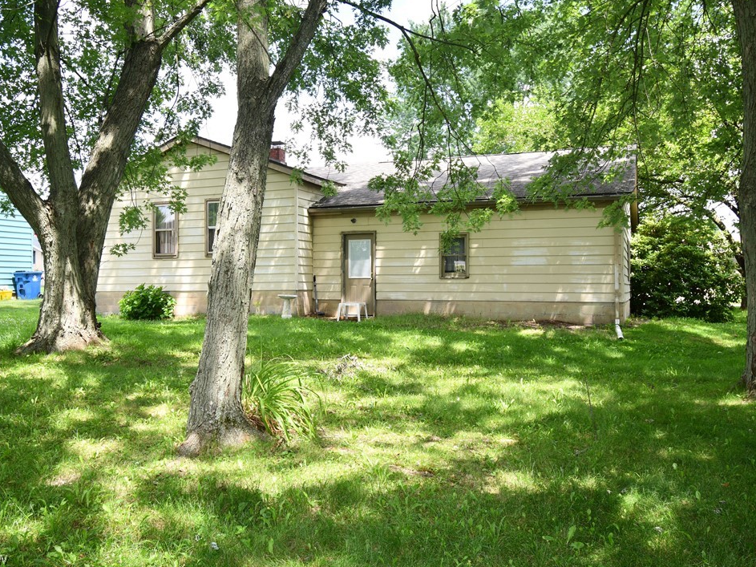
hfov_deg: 58.3
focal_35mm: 31
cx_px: 362
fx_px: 677
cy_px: 281
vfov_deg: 45.4
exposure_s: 1/200
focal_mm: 19
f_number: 5.6
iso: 250
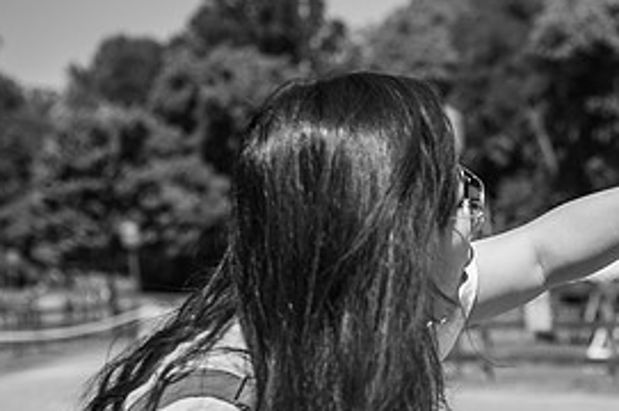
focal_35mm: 93
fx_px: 1597
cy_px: 427
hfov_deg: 21.3
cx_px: 582
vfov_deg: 14.4
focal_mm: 35
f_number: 2.8
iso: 100
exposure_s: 1/3200
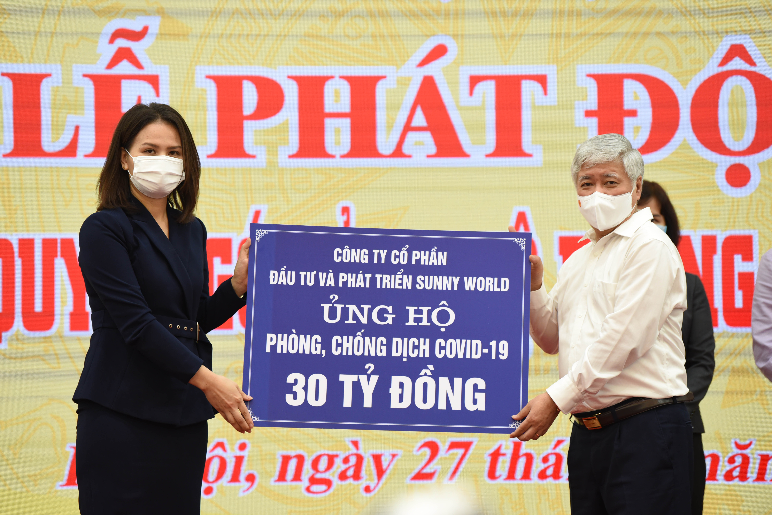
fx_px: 3754
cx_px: 386
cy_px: 258
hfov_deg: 11.7
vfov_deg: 7.9
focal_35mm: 175
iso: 1000
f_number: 3.5
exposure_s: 1/250
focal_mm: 175
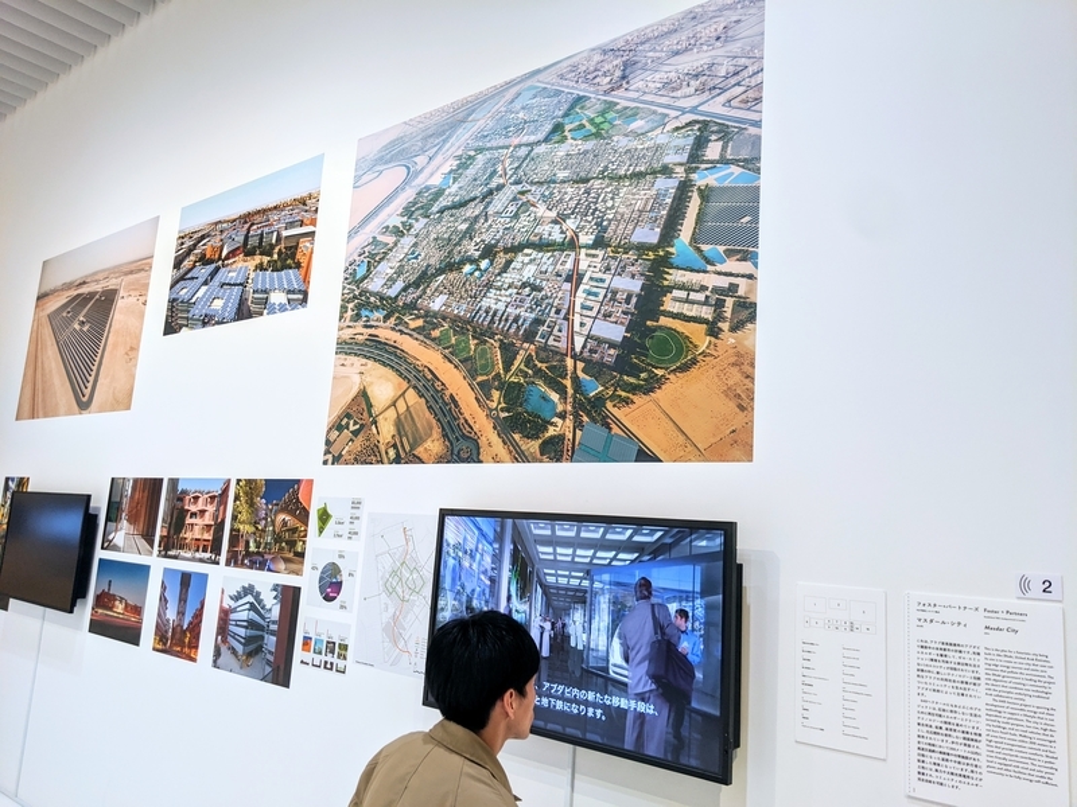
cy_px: 404
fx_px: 840
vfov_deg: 51.4
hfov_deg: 65.3
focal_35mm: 27
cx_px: 538
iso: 156
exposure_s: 1/99.9
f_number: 1.8
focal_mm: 4.44
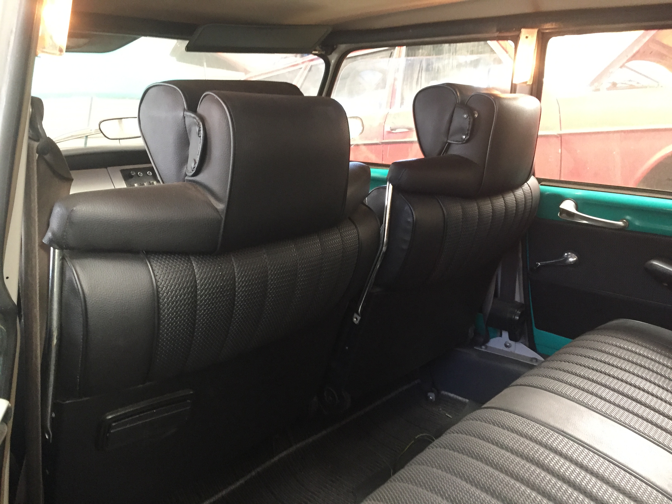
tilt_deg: -13.4
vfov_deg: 48.2
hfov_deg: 61.7
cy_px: 252
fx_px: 563
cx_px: 336
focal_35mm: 29
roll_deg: +0.7
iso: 250
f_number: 2.2
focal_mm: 4.15
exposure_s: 1/33
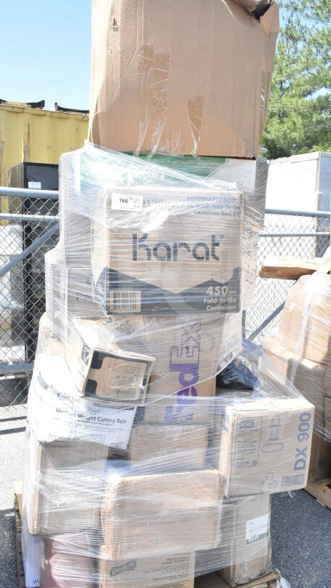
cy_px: 302
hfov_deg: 36.7
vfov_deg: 61.0
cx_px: 180
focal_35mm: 32
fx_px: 499
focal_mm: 18
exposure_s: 1/500
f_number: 11
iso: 1600
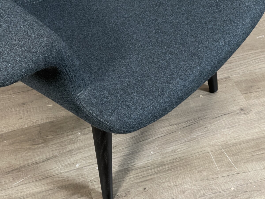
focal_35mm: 64
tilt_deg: -49.9
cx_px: 132
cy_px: 100
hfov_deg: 30.3
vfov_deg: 22.9
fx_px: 490
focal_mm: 7.5
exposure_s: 1/50
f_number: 2.2
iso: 320
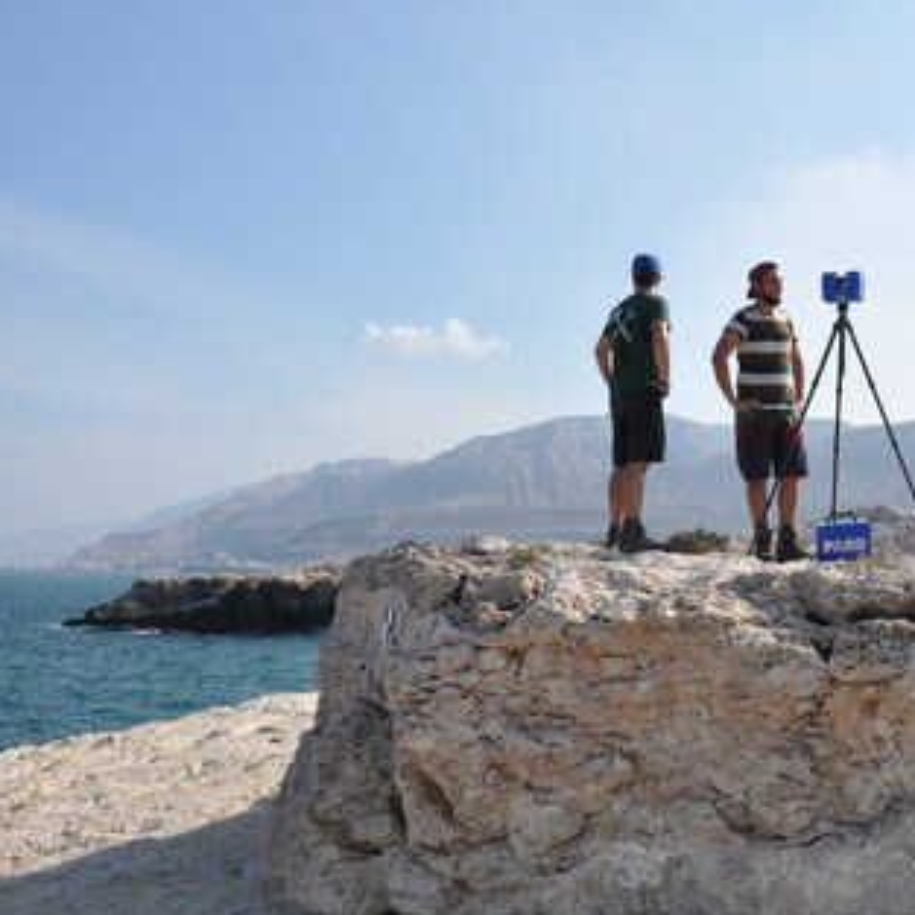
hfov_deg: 39.0
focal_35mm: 41
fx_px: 1226
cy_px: 488
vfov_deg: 40.9
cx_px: 763
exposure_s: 1/400
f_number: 10
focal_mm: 18
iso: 200
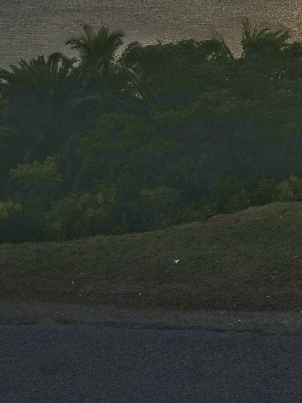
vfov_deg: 23.1
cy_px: 20
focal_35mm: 82
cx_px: 411
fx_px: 954
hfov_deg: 16.8
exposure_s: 1/1000
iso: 400
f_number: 7.1
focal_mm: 10.59
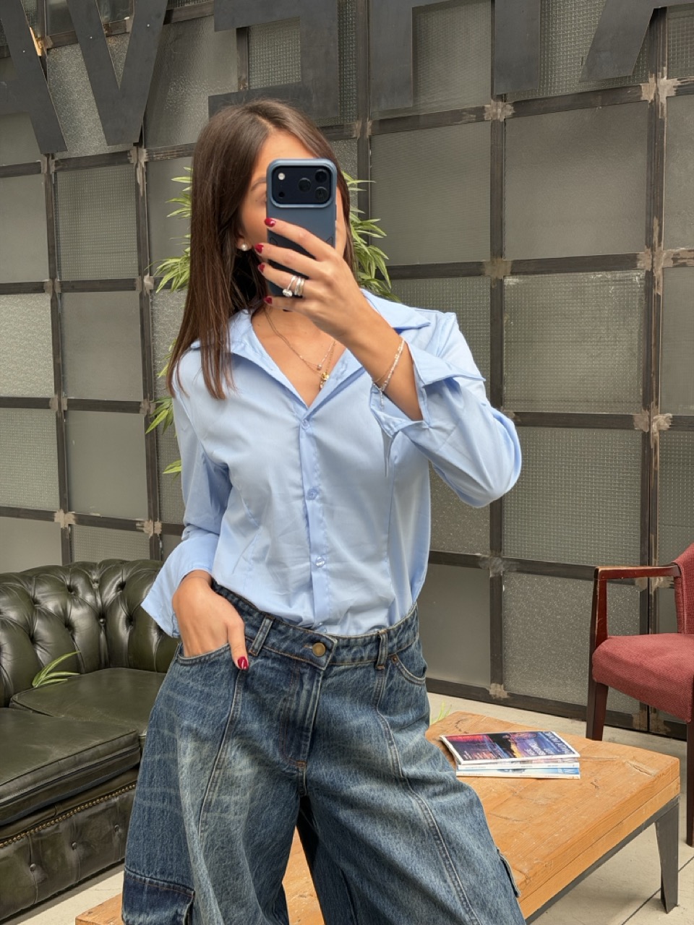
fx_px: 1283
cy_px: 462
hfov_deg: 30.3
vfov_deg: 39.7
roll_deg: +0.8
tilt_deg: -16.8
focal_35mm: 48
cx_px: 347
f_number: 1.78
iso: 100
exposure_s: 1/117
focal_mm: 6.76
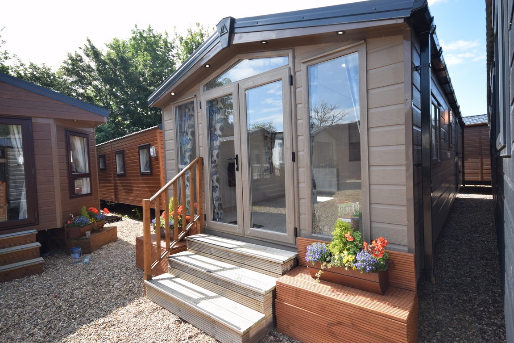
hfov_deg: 90.0
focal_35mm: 18
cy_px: 172
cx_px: 257
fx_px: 257
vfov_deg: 67.4
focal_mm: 12
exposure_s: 1/200
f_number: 7.1
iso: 200
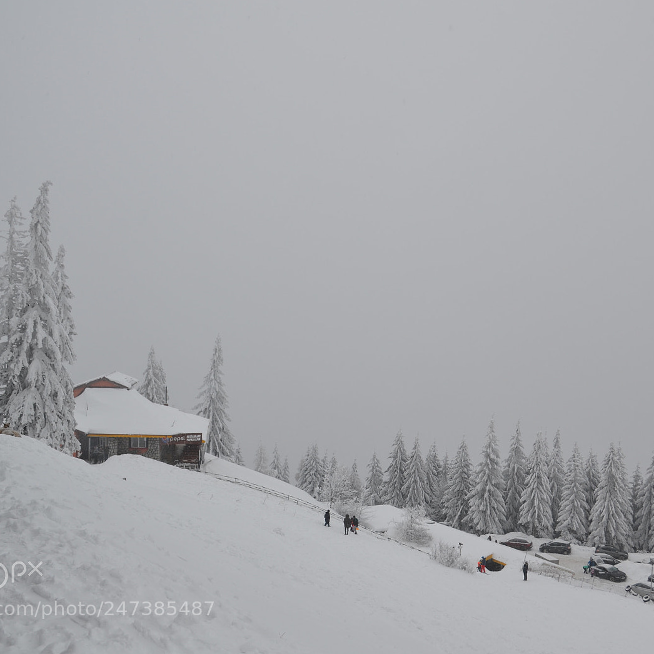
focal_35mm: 39
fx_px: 834
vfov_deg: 42.8
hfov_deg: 42.7
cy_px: 324
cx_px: 388
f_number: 5.6
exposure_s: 1/125
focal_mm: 20
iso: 160
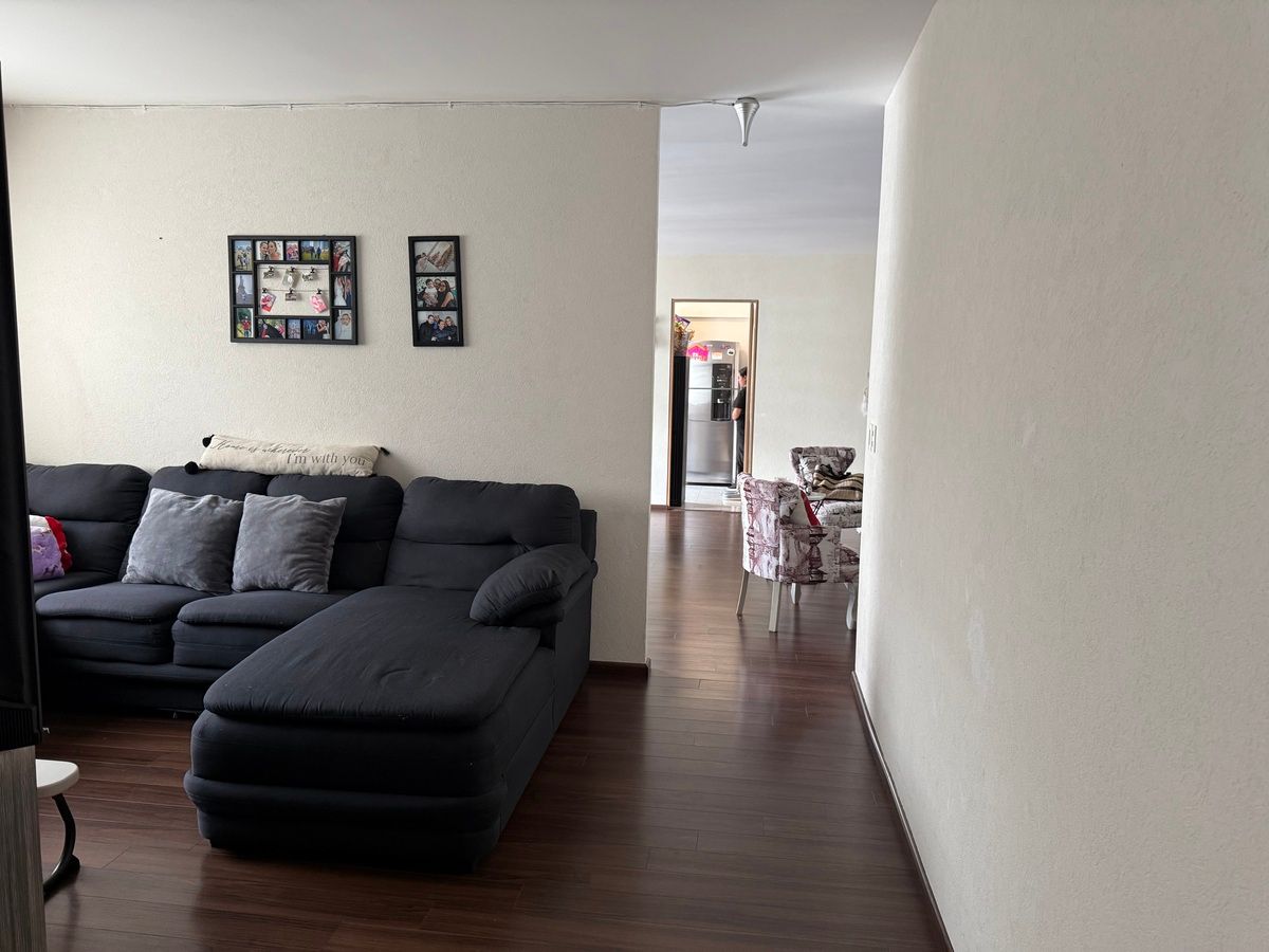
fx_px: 880
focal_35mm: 24
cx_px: 634
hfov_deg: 71.6
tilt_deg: -6.6
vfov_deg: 56.8
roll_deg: -2.0
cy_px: 476
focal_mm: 6.76
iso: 250
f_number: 1.78
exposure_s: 1/60
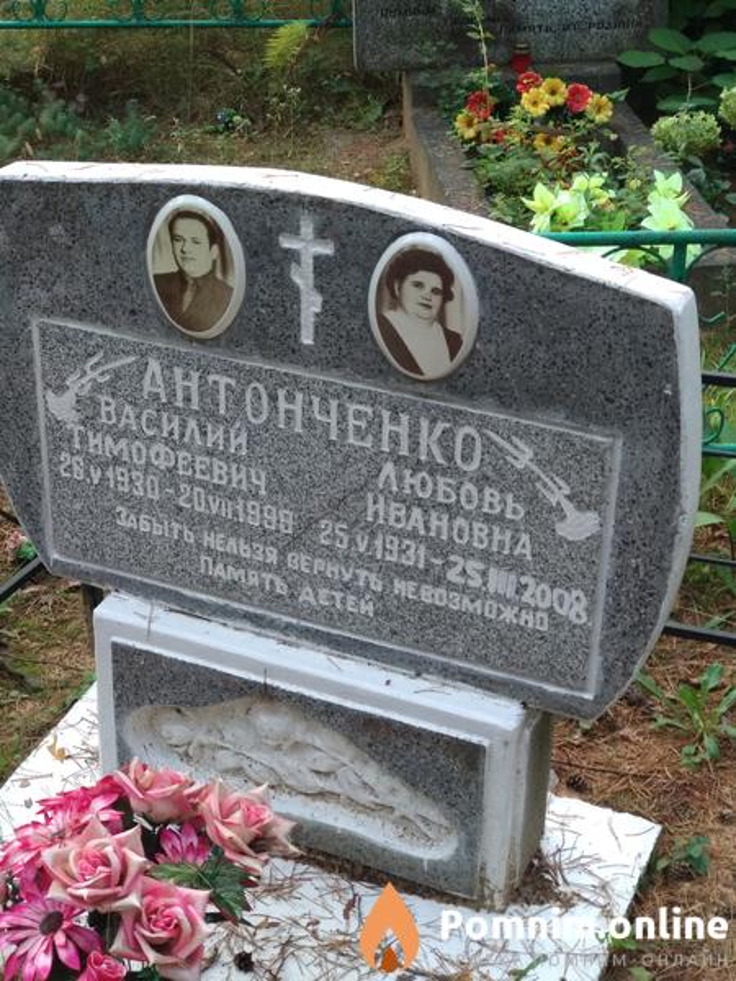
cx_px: 368
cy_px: 490
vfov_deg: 36.8
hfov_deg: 28.0
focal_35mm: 52
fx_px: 1474
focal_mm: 5.99
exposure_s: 1/60
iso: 400
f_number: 2.6
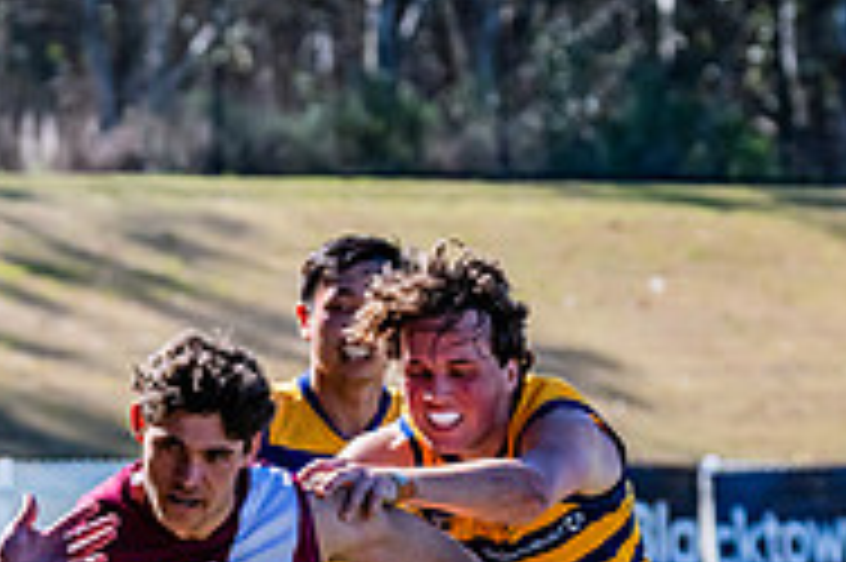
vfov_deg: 2.1
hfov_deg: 3.1
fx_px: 15379
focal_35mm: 655
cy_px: 780
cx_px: -207
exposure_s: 1/1600
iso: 800
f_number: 8
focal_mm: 210
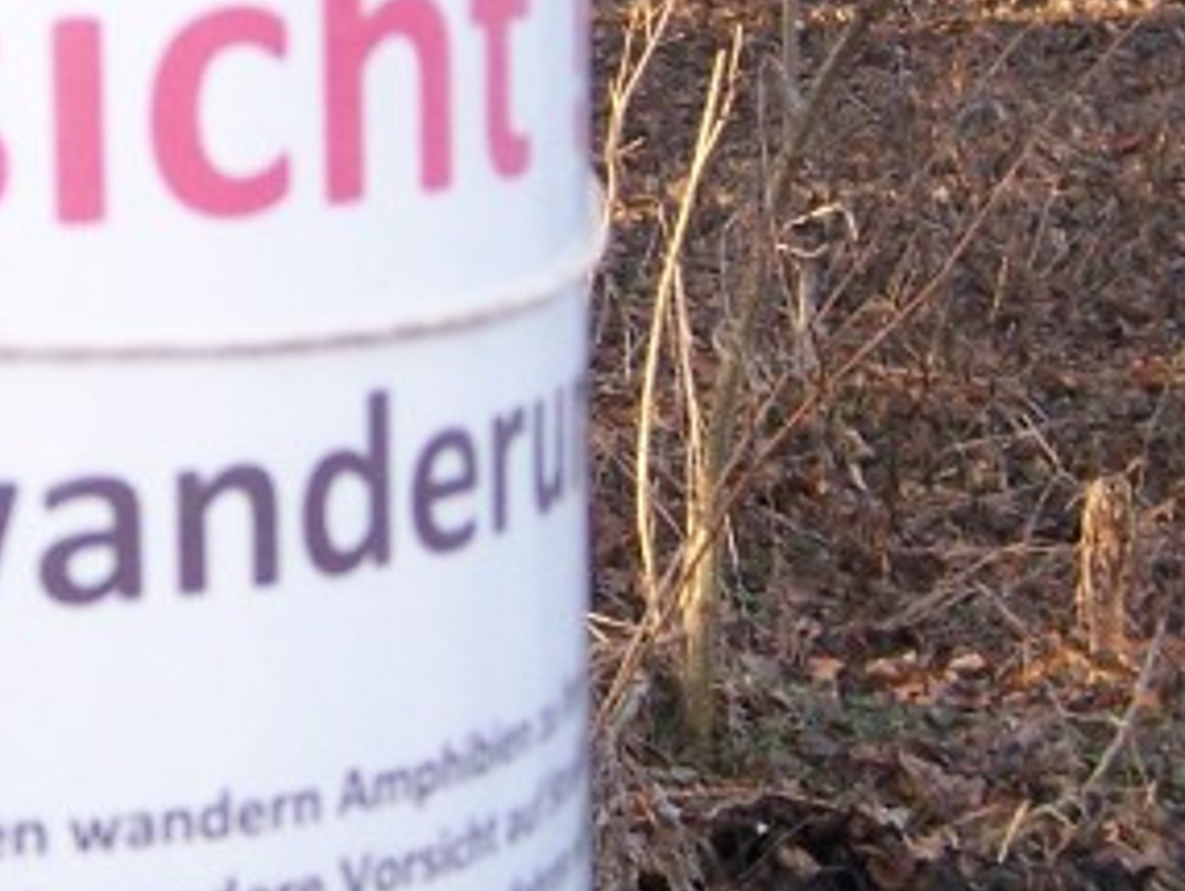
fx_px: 4043
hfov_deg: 16.2
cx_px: -108
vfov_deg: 12.5
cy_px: 108
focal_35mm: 118
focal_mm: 5.5
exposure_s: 1/60
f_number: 2.8
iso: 140
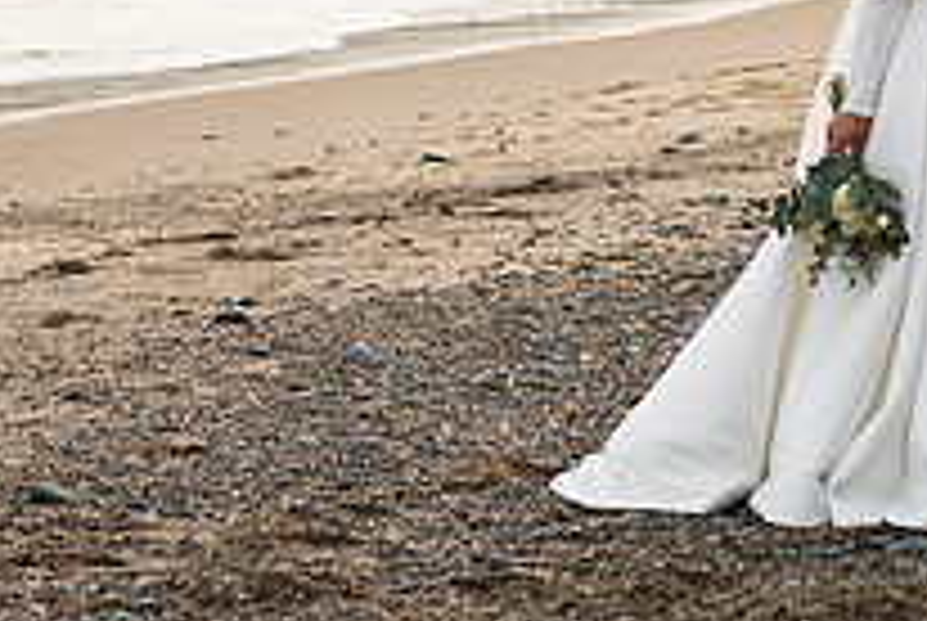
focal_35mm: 225
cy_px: -236
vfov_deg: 6.1
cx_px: 860
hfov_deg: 9.1
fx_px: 5802
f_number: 3.5
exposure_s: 1/200
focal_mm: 80
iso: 80
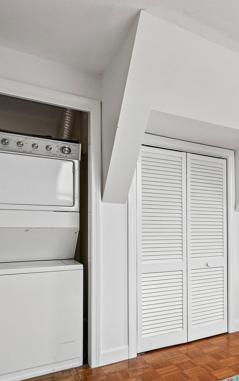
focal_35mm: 30
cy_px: 231
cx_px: 280
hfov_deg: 34.4
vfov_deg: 62.3
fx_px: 313
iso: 400
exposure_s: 1/60
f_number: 8
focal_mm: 16
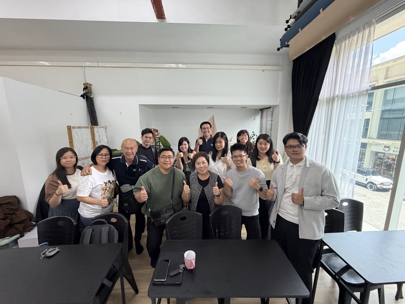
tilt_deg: -9.7
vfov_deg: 85.7
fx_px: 164
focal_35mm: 14
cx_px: 202
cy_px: 152
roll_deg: +0.7
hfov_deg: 102.1
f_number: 2.2
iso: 250
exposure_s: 1/121
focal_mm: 2.22
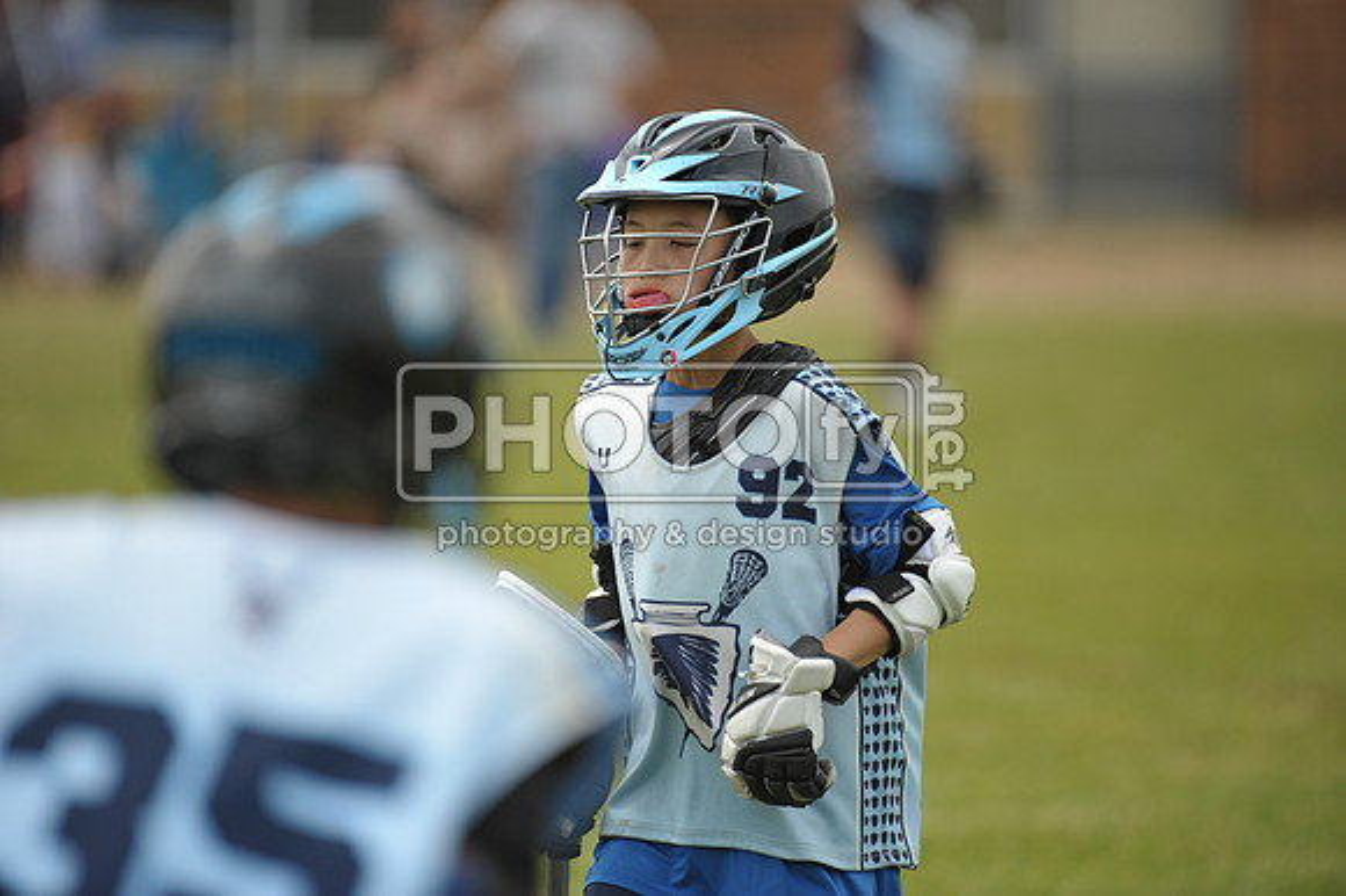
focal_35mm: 400
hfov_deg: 5.2
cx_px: 673
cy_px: 448
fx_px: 14946
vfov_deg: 3.4
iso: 800
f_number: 4
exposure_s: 1/2500
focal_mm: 400
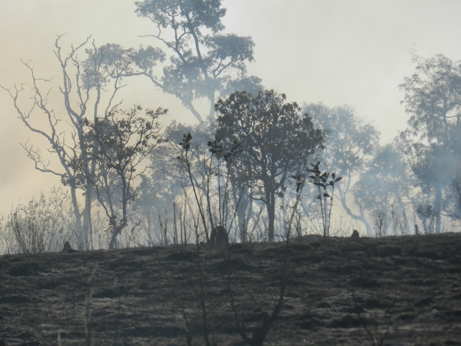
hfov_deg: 4.3
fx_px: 6206
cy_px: 173
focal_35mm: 466
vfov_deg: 3.2
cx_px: 230
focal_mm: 82.9
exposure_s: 1/1000
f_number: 5.7
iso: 160
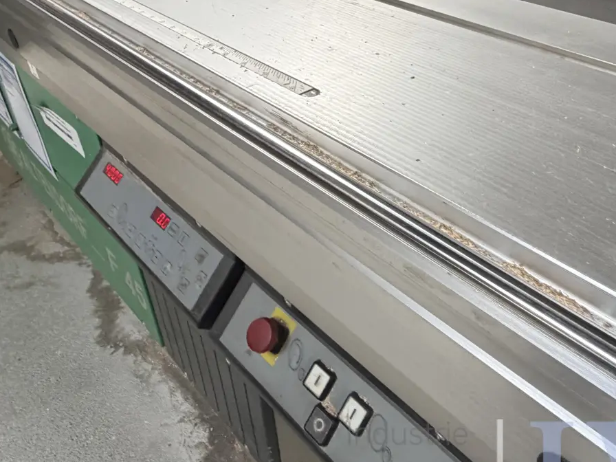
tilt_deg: -29.8
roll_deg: -0.9
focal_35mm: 30
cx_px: 388
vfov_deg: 45.5
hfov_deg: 59.1
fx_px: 534
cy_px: 126
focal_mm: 2.22
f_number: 2.2
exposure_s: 1/121
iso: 320
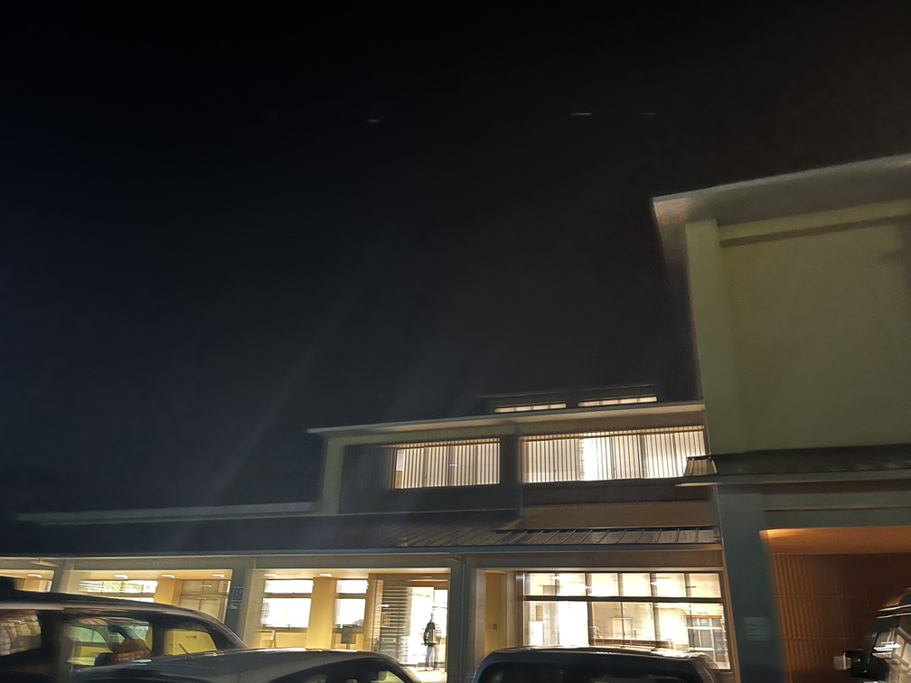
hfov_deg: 67.3
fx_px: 684
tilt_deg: +22.3
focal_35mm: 26
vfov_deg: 53.1
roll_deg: -0.6
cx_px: 456
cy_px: 342
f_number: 1.6
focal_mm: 5.1
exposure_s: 1/9
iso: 800
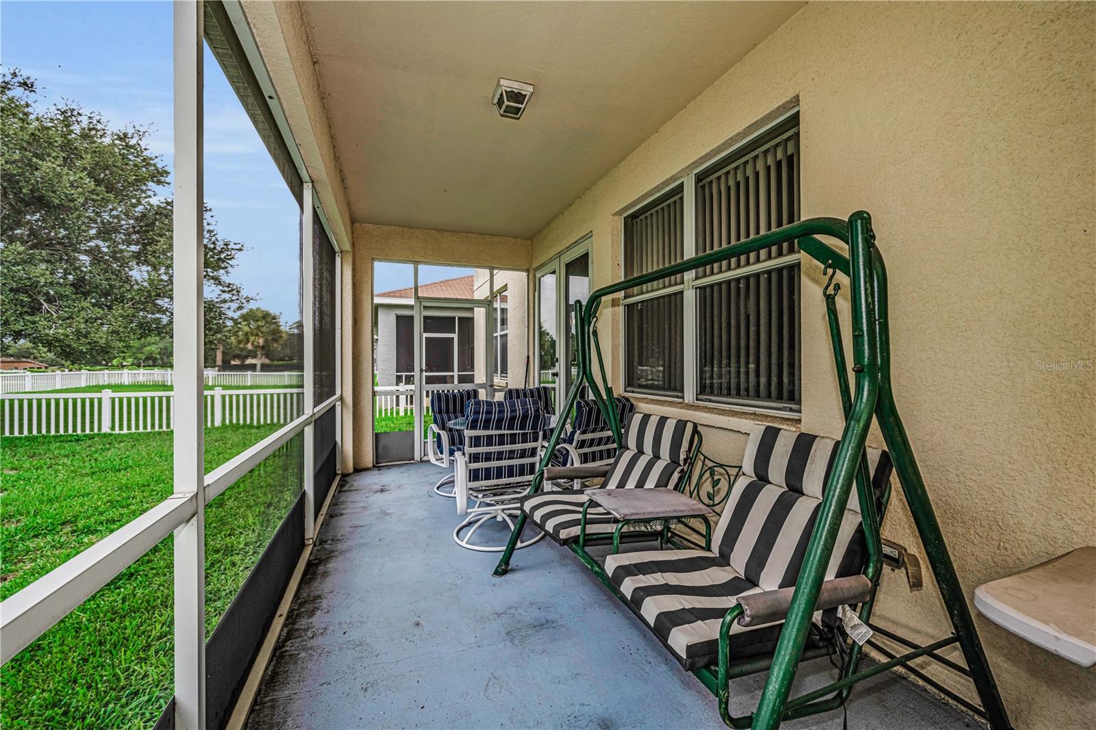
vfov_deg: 81.2
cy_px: 365
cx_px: 548
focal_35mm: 14
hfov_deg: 104.3
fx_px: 426
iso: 160
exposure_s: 1/125
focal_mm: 14
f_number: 9
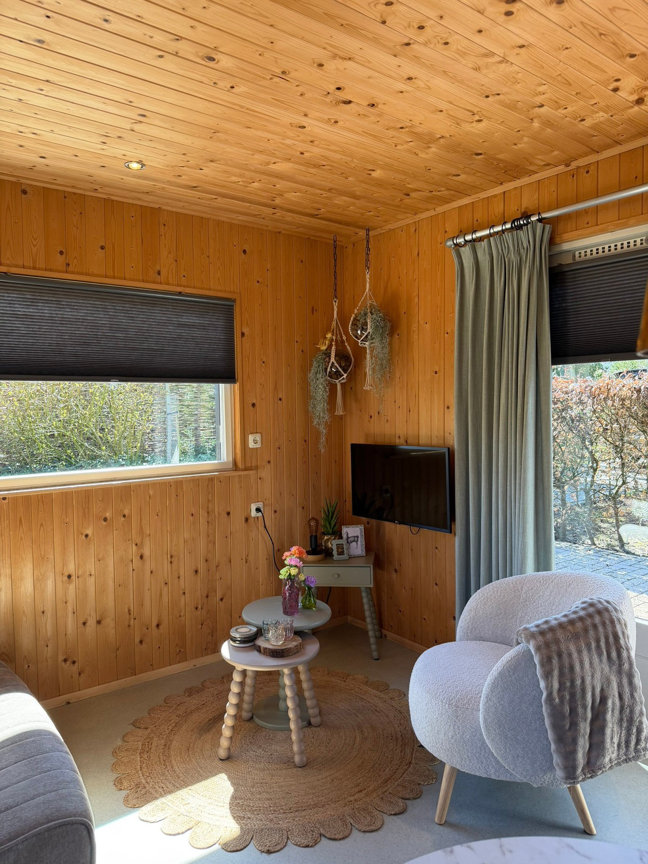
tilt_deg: -2.7
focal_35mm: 24
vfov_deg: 71.6
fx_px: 599
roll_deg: +0.7
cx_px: 324
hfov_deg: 56.8
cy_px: 432
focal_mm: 6.76
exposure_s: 1/144
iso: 125
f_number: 1.78
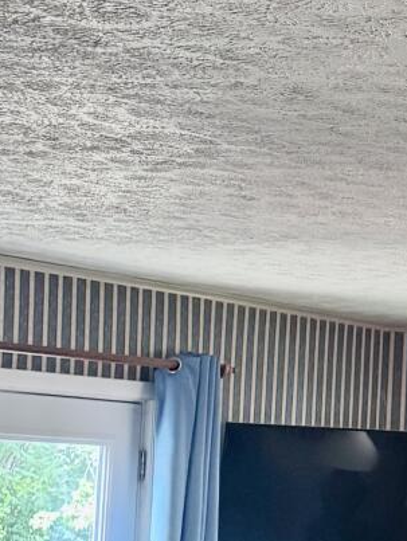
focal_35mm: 119
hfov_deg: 11.2
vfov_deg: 16.4
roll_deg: -2.4
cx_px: 833
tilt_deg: +2.0
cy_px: 432
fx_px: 1863
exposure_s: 1/60
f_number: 1.78
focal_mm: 6.76
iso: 320
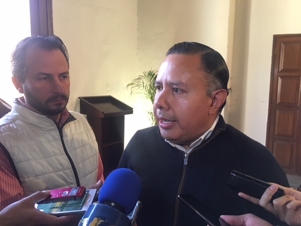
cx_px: 150
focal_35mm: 29
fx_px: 252
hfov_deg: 61.7
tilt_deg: -8.6
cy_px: 113
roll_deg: -0.7
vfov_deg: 48.2
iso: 125
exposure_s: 1/30
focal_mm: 4.15
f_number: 2.2
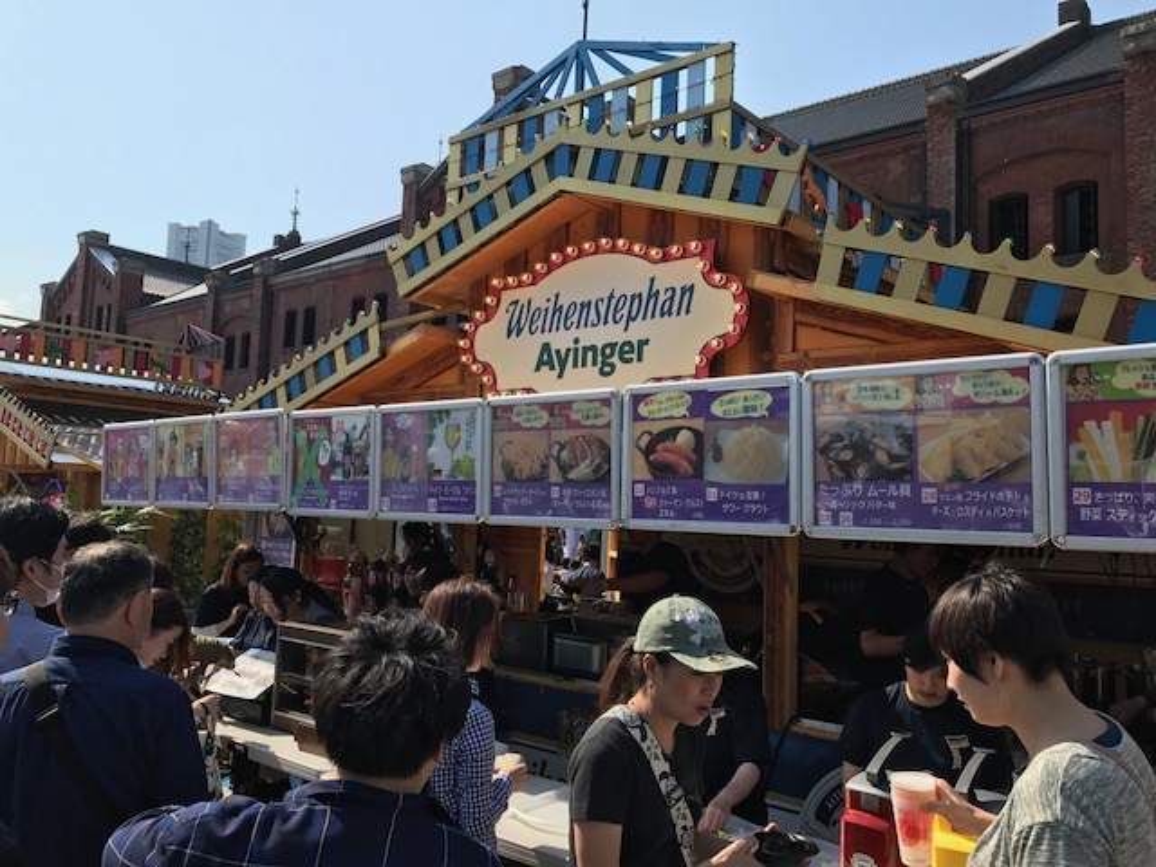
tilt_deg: +4.3
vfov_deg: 49.7
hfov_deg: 63.4
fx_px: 935
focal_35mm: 28
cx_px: 578
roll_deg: -1.5
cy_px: 434
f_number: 1.8
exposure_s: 1/1773
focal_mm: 3.99
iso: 20
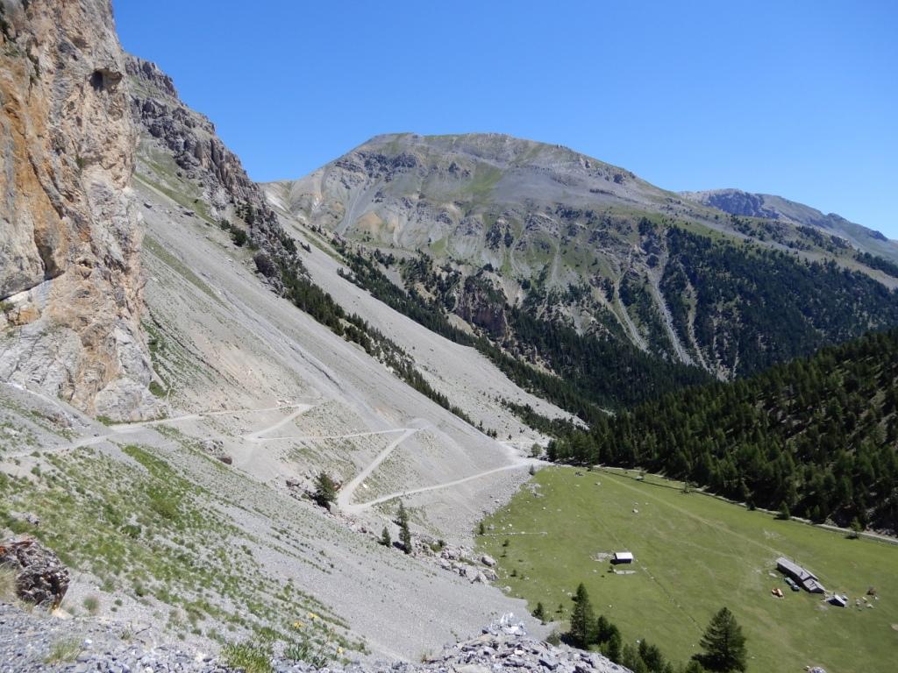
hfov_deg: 71.6
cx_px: 449
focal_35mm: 24
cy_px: 336
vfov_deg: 56.8
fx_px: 623
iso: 80
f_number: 3.4
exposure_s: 1/800
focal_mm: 4.3
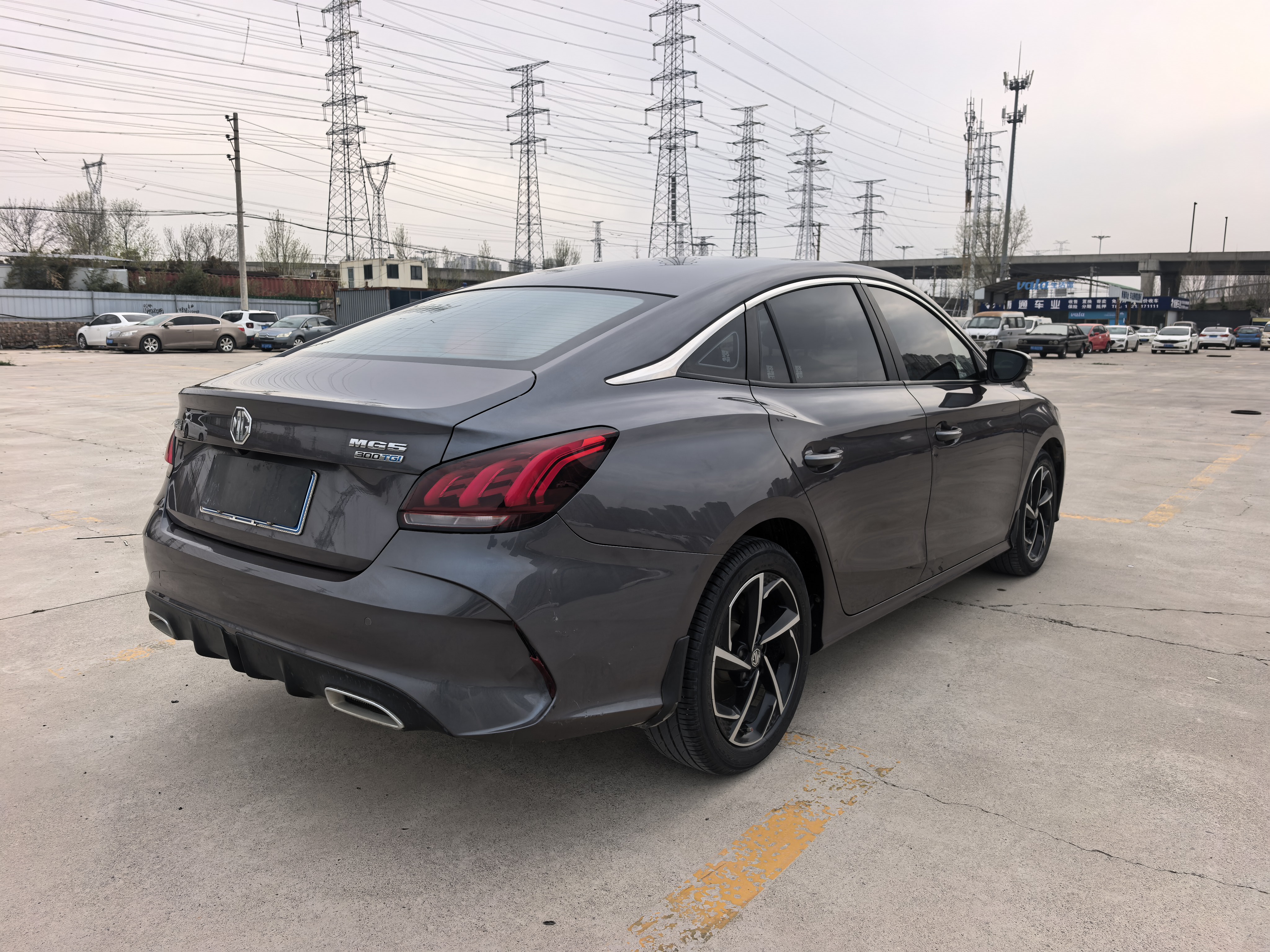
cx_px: 635
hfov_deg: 71.6
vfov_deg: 56.8
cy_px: 476
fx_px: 881
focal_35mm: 24
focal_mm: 6.98
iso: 50
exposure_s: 1/1048
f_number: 2
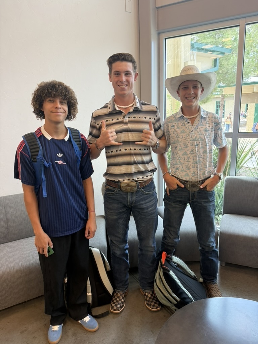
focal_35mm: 24
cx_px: 129
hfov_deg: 56.8
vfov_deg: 71.6
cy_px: 172
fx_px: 239
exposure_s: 1/121
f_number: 1.78
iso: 160
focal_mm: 6.76
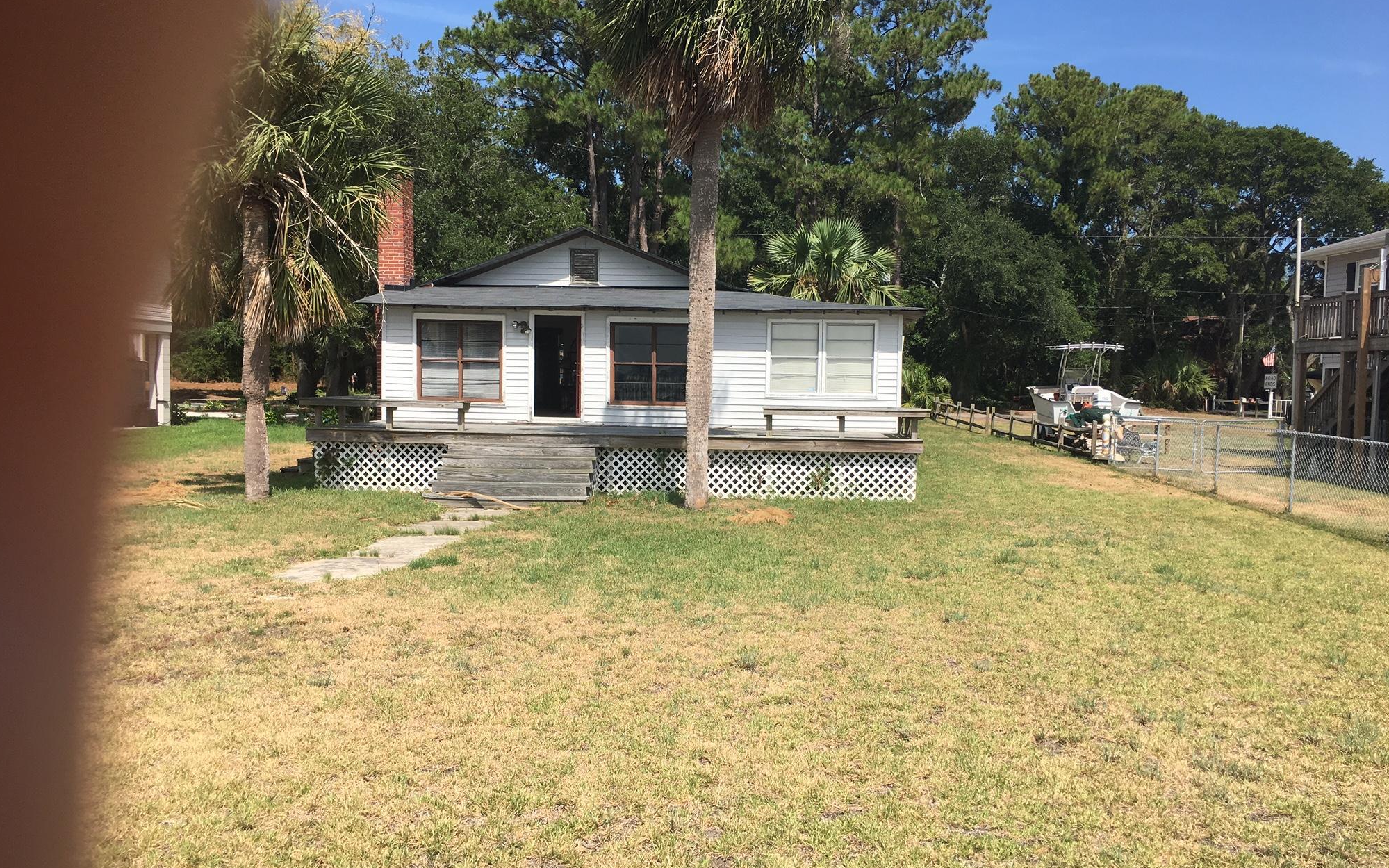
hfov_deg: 61.2
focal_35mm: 31
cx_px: 692
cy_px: 452
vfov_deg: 40.6
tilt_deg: -2.4
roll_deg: -1.2
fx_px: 1173
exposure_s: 1/1508
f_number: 2.2
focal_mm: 4.15
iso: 25
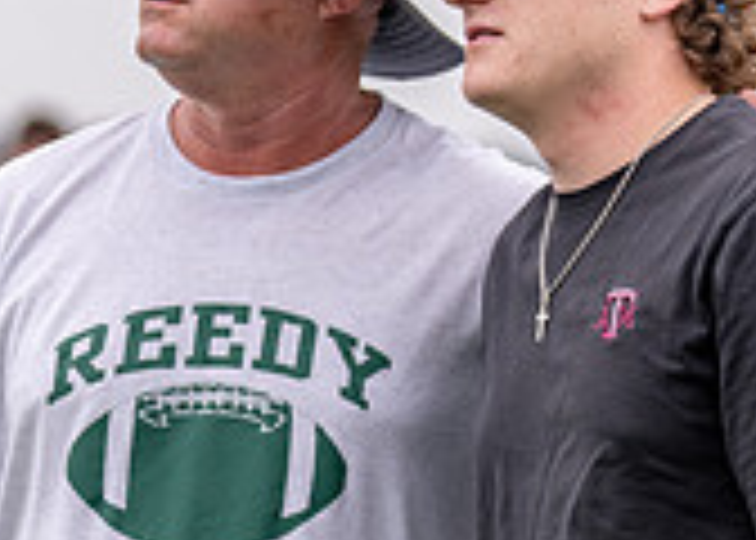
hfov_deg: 5.9
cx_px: 441
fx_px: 7386
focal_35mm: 344
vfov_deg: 4.2
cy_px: 405
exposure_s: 1/2500
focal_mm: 95
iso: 320
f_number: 2.8
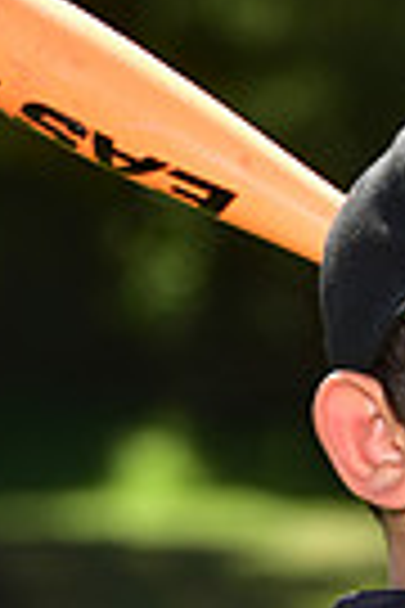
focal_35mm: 579
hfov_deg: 2.4
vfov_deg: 3.6
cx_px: 479
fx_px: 9770
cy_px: 766
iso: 100
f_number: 5.6
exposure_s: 1/250
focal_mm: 135
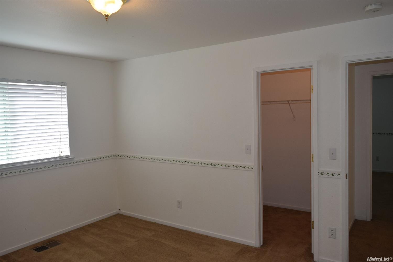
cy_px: 131
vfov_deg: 47.9
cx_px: 196
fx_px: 295
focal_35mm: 27
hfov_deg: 67.4
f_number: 5.6
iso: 500
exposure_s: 1/125
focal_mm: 18
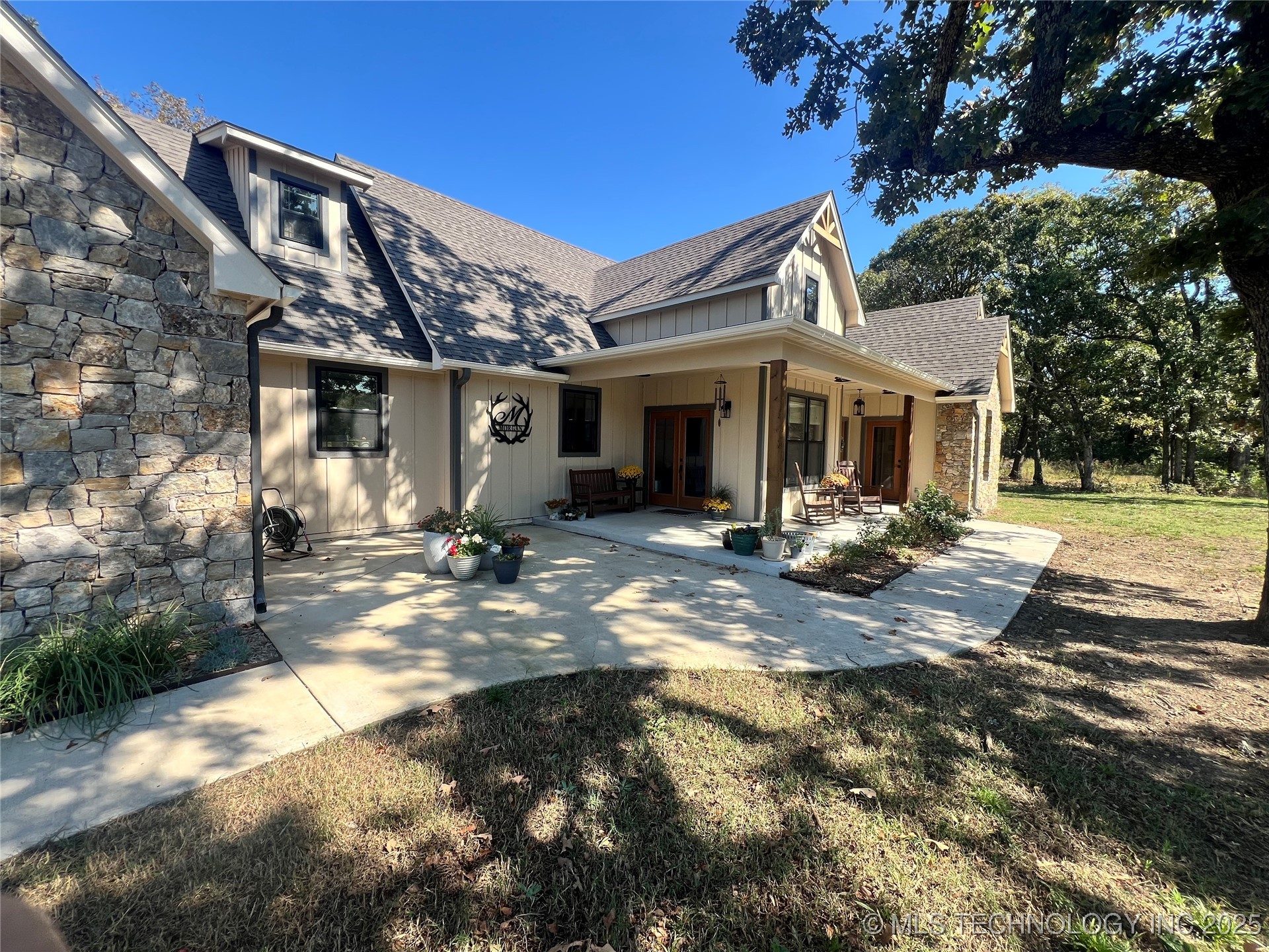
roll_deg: -1.6
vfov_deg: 89.9
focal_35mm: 13
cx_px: 634
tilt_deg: -3.8
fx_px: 477
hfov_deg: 106.2
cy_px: 476
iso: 32
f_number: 1.8
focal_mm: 1.57
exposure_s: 1/433
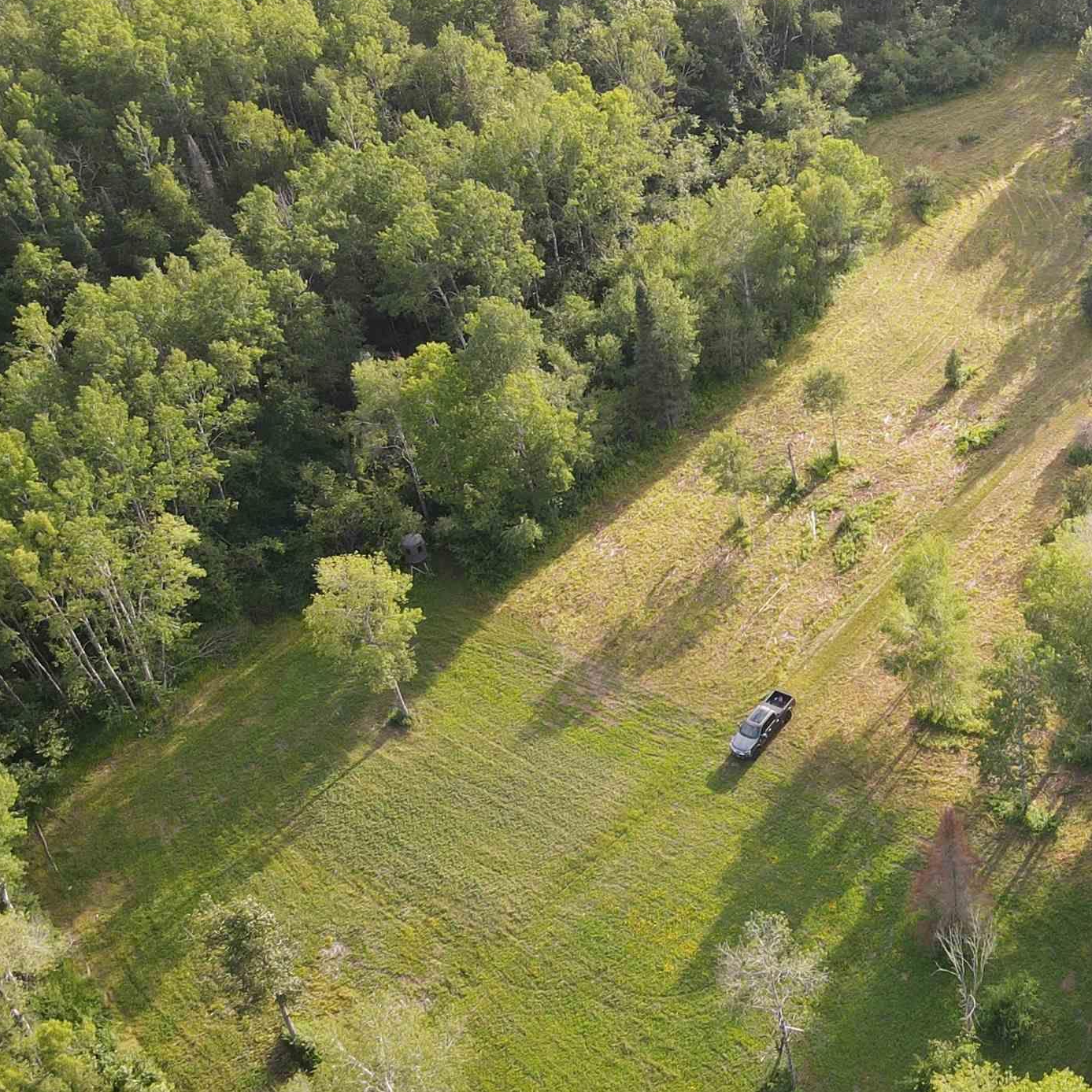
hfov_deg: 33.3
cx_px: 1068
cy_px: 467
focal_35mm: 47
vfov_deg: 36.0
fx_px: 1677
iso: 100
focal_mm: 4.5
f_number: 2.8
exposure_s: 1/125
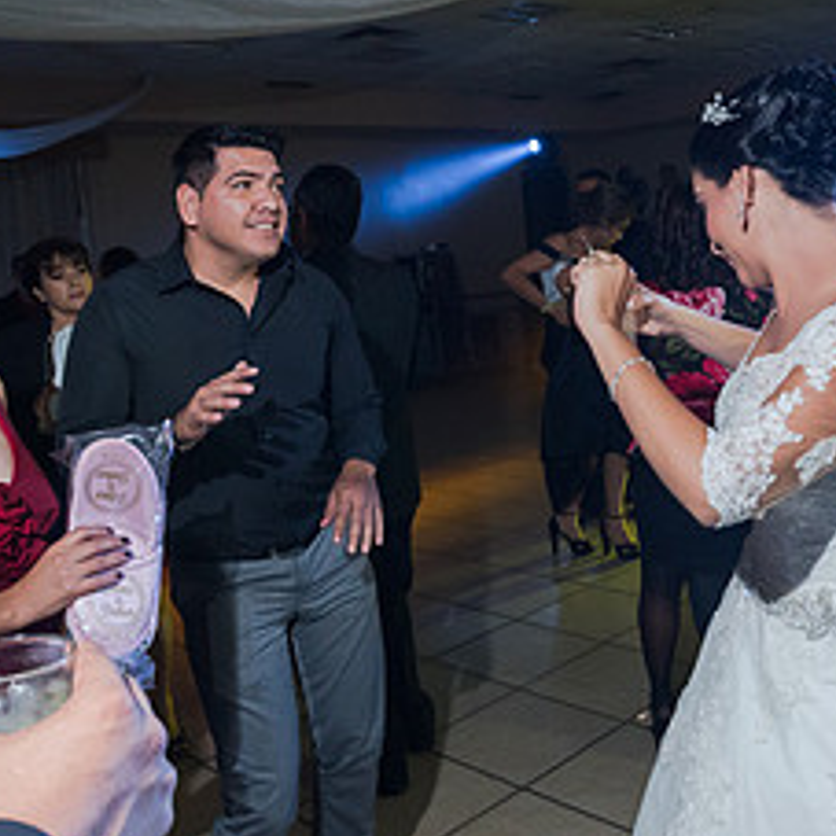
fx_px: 1011
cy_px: 308
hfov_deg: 44.4
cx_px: 545
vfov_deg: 44.5
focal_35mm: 37
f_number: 4
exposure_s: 1/100
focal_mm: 17
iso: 1600
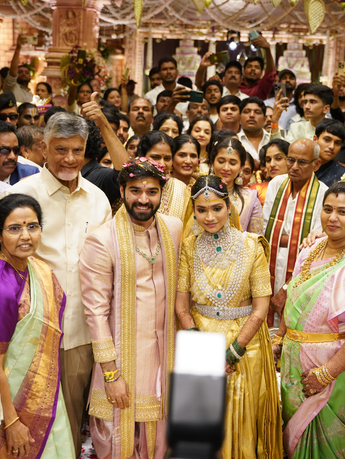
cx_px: 172
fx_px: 638
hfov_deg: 30.3
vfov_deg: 39.7
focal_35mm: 48
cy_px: 229
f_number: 2.8
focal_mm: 33
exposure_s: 1/160
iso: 2000
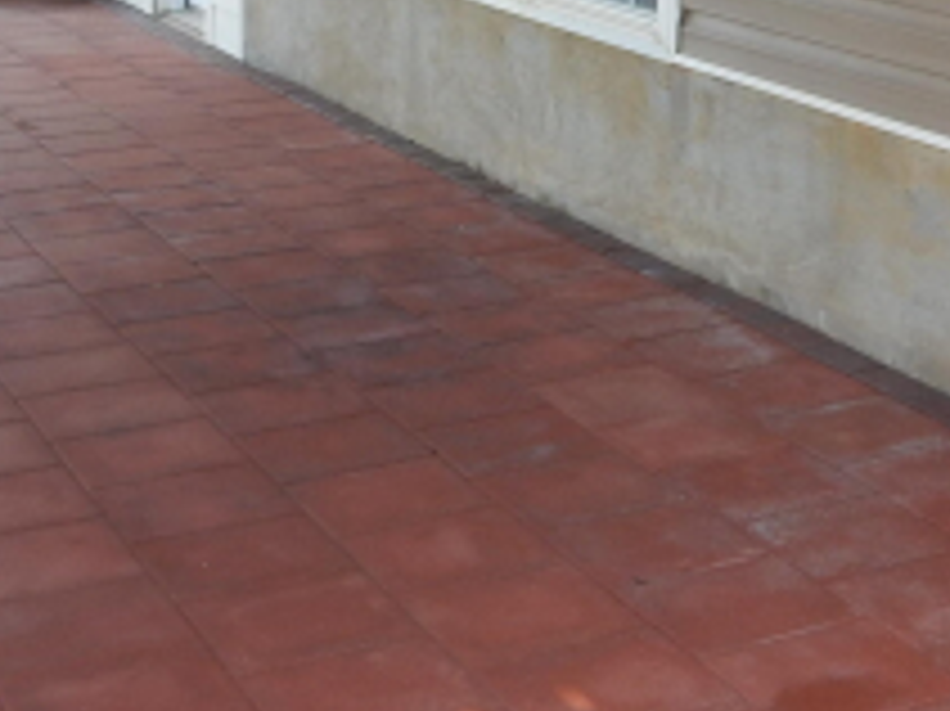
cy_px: -58
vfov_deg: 18.0
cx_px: 930
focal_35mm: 79
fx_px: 2167
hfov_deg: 23.8
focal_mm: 4.5
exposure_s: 1/125
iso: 125
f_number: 3.7
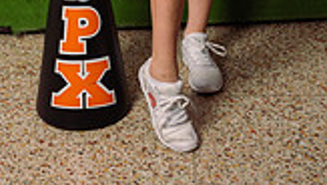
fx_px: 955
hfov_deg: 19.4
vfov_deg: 9.8
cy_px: -253
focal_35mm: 110
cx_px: 148
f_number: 4.5
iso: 125
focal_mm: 38
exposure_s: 1/250
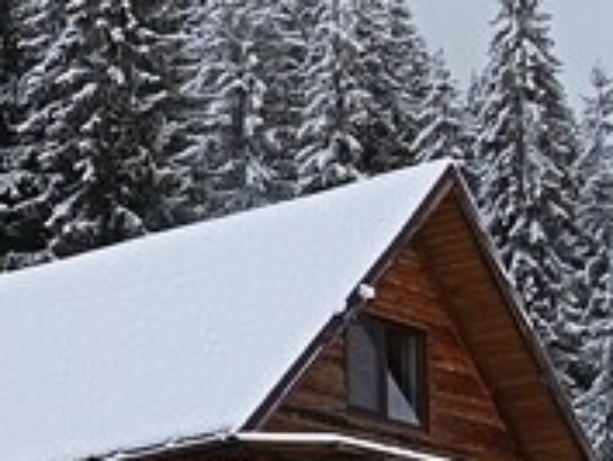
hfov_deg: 14.1
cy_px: 631
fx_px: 2463
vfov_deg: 10.4
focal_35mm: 139
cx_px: 506
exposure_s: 1/104
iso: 100
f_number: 1.75
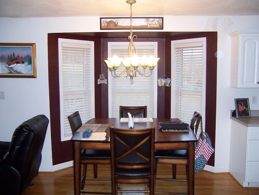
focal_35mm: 33
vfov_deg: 42.9
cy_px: 98
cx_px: 130
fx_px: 247
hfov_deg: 55.4
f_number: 2.8
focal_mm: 5.5
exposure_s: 1/60
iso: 140
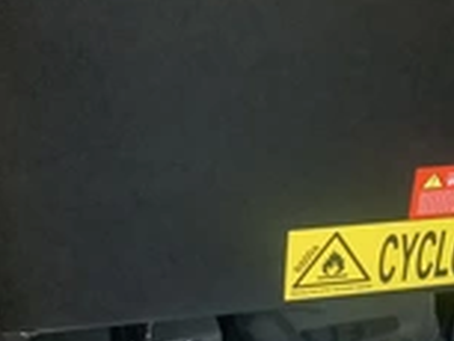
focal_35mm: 81
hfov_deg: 23.7
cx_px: 374
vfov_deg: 18.2
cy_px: 237
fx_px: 1063
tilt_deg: -42.7
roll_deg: -5.3
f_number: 2.4
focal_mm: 3.3
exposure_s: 1/30
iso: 500
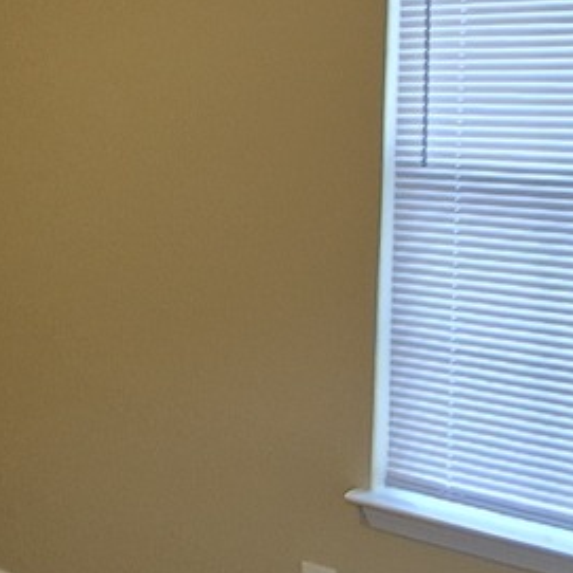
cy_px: 108
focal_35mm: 61
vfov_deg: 27.5
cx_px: -148
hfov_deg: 24.9
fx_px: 1142
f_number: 2.2
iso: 250
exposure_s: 1/60
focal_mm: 1.74
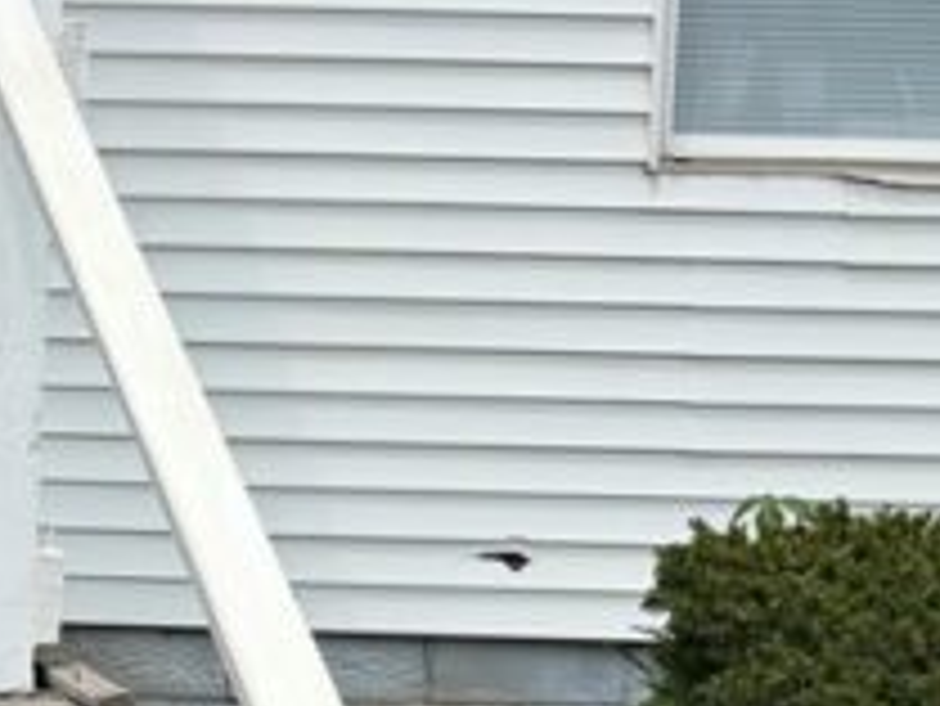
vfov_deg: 16.1
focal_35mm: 92
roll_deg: -0.2
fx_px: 2500
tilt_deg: -3.4
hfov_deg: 17.7
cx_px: -693
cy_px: 337
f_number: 1.78
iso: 80
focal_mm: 6.76
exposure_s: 1/4673
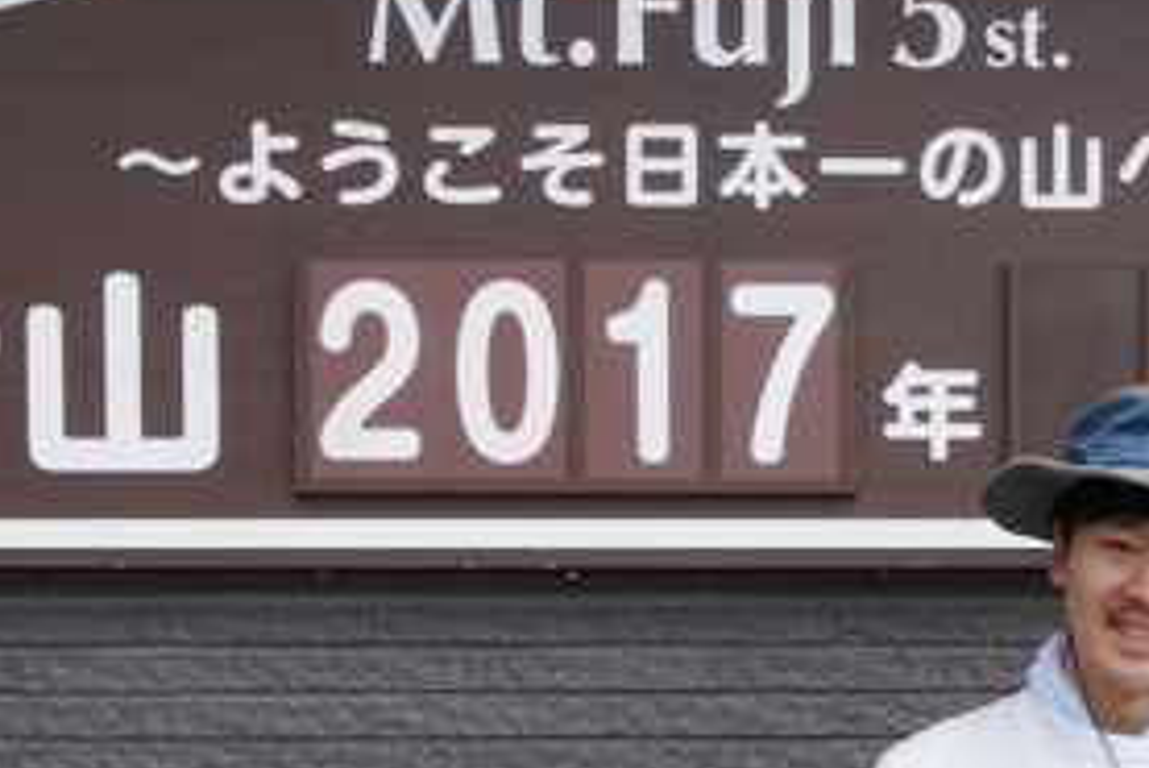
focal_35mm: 111
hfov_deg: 18.2
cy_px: 1023
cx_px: 921
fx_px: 3544
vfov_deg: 12.0
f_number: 5.6
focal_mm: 30
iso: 100
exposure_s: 1/200
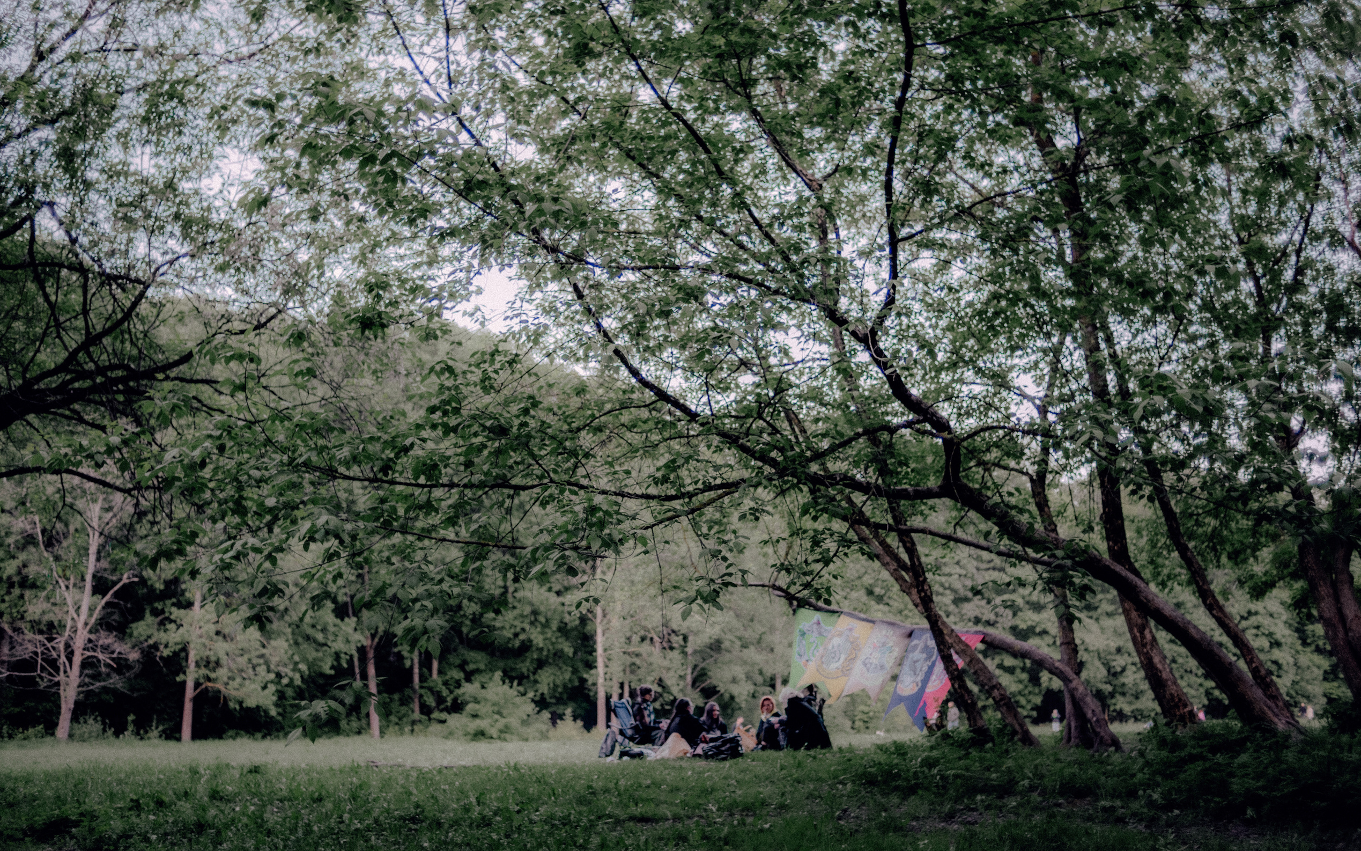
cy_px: 424
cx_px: 684
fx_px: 1335
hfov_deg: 54.0
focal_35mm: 36
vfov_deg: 35.3
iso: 1000
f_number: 2
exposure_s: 1/800
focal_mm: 35
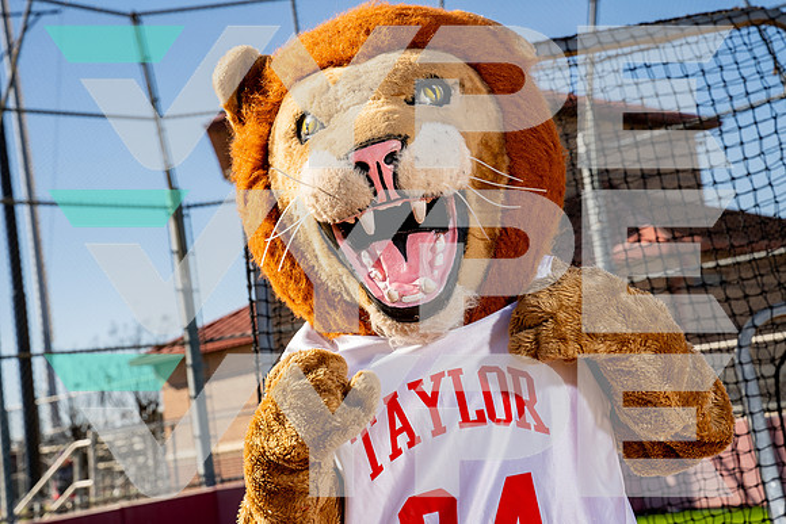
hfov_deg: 30.5
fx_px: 1441
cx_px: 393
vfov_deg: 20.6
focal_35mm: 66
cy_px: 262
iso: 100
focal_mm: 66
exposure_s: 1/250
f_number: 8
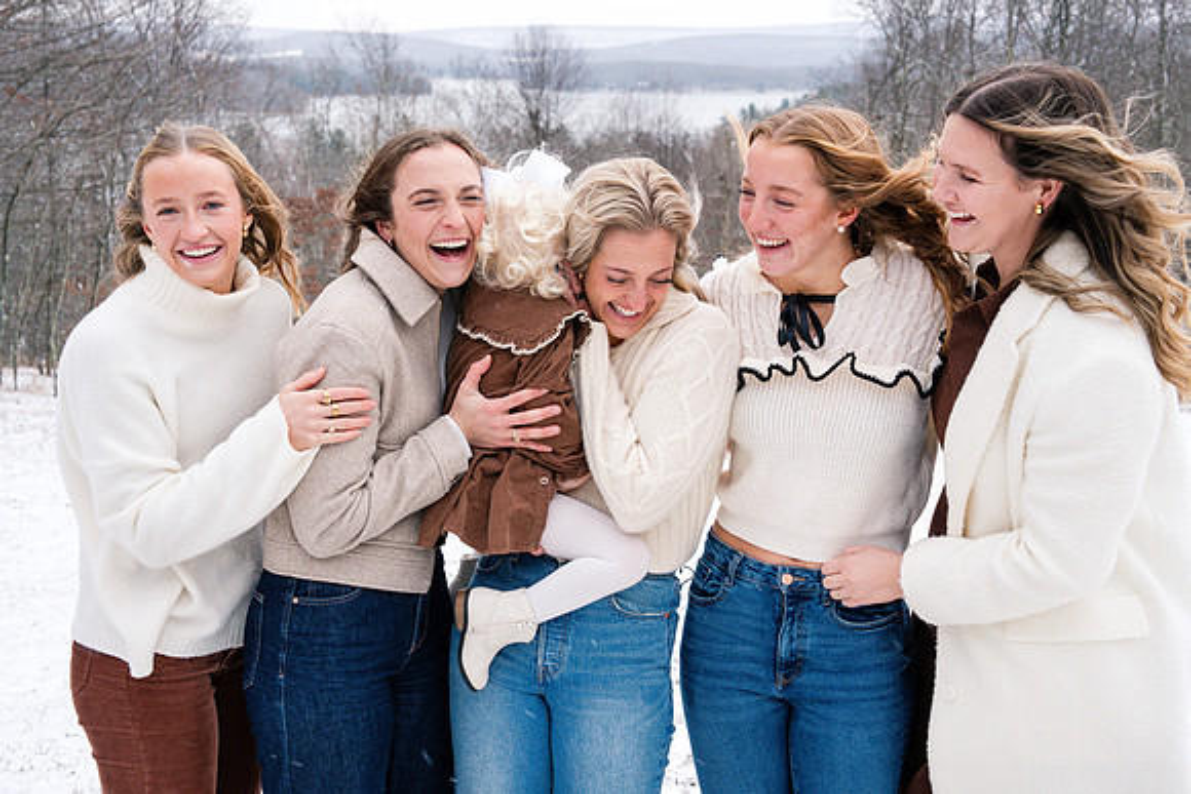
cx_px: 596
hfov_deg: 35.6
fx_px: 1853
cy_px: 397
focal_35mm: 56
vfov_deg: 24.2
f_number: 8
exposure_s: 1/250
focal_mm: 56
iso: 1000
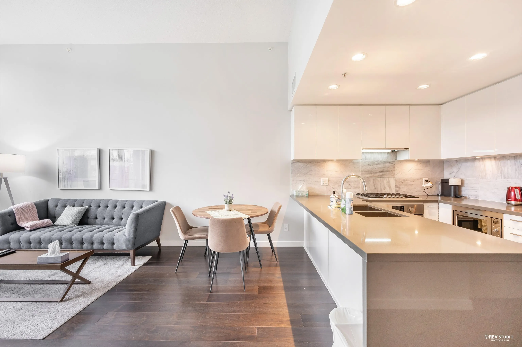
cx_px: 261
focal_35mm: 14
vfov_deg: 81.1
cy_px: 174
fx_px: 203
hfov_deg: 104.3
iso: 100
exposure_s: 1/4
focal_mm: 14
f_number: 11
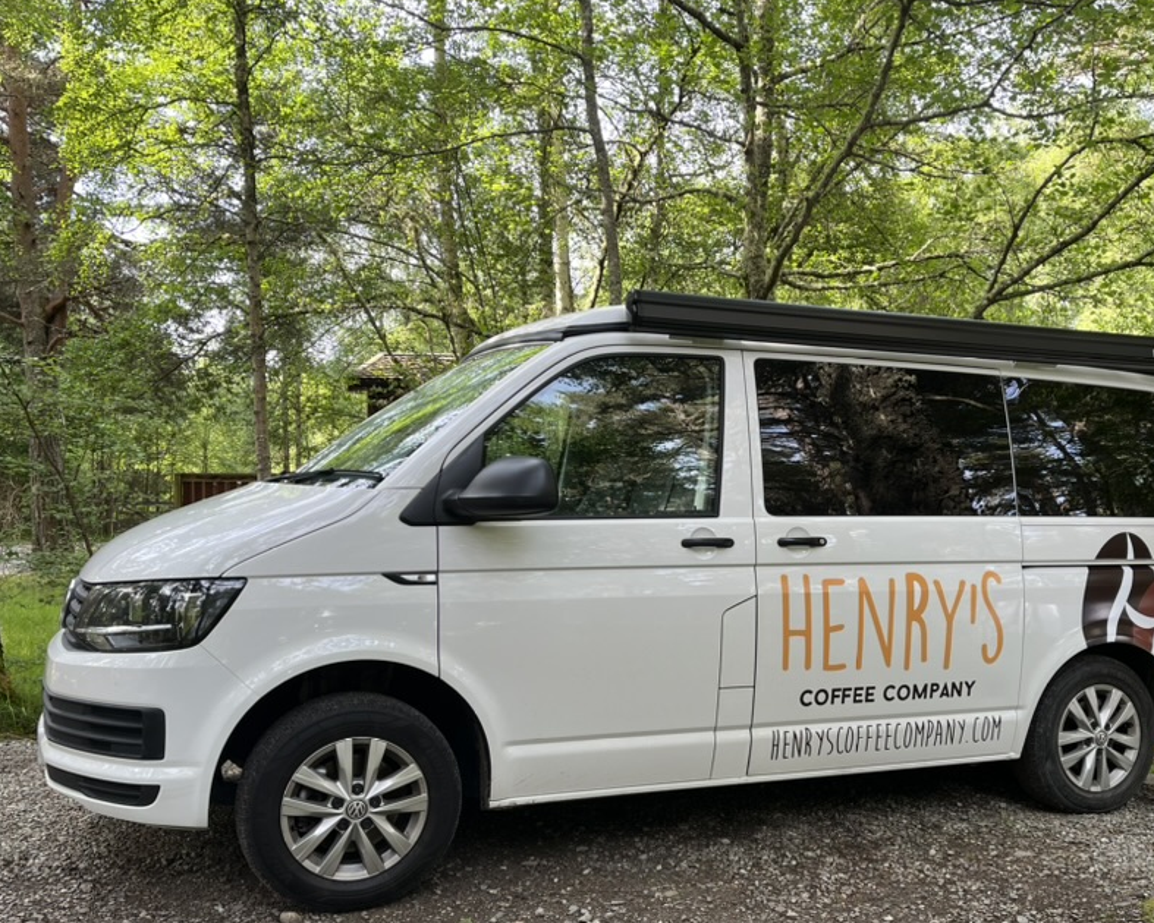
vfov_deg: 44.4
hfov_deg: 54.0
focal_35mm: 33
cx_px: 654
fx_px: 1127
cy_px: 539
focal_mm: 5.1
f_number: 1.6
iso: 40
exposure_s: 1/188
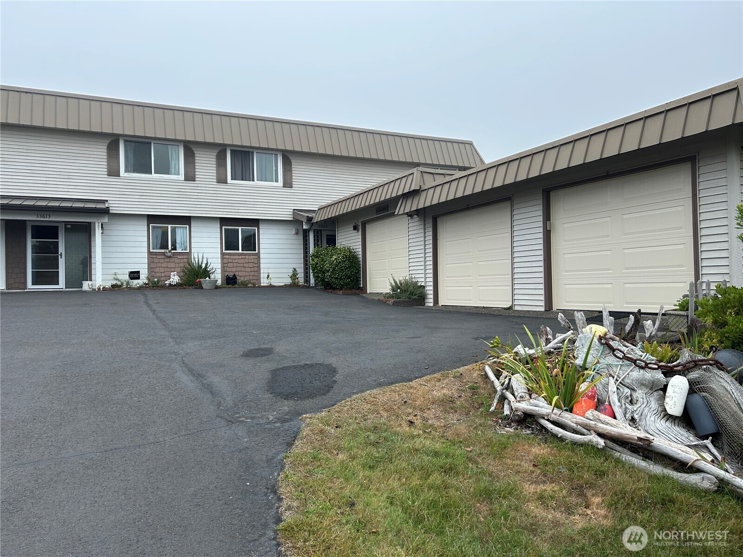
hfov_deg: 67.3
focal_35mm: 26
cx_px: 372
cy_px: 278
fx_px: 558
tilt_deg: -0.2
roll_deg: +1.4
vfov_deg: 53.1
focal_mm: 5.7
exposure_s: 1/1224
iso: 50
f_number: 1.5
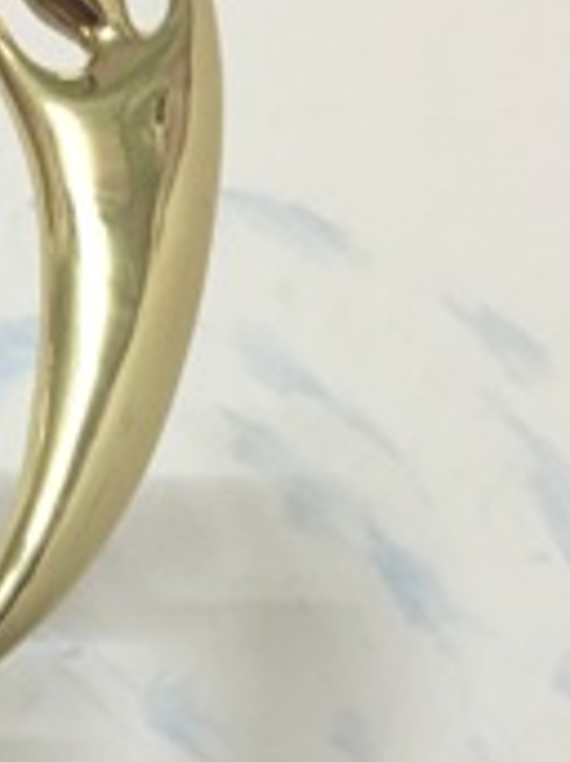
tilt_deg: +10.8
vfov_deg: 25.1
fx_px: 1671
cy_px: 646
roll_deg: +0.2
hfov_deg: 18.7
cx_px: -45
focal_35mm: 76
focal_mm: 4.15
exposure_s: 1/17
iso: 640
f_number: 2.2
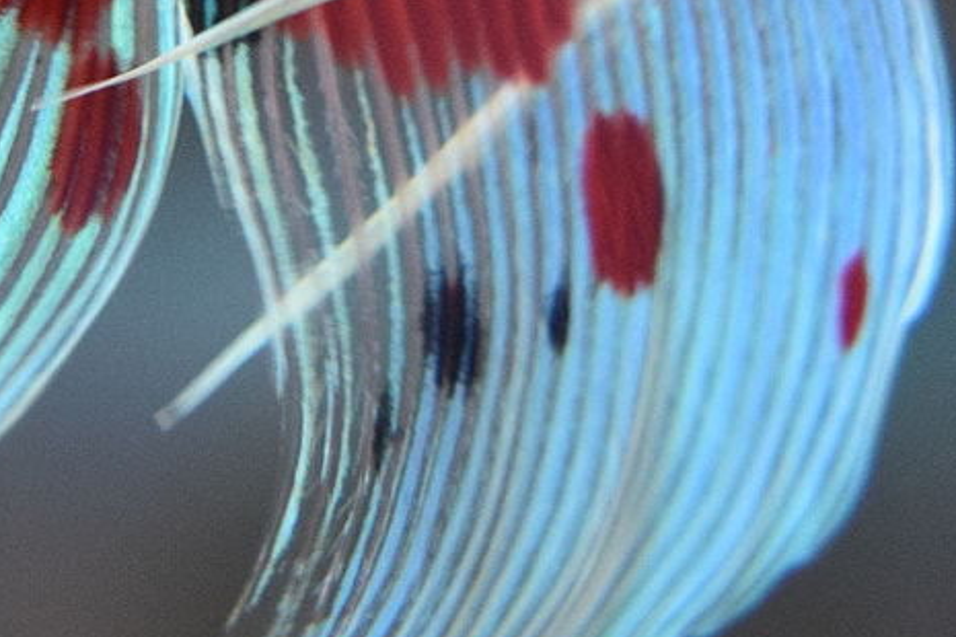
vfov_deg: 8.8
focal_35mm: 155
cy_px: 23
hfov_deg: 13.2
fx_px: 4116
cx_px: 243
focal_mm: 30
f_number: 4.2
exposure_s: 1/25
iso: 1600
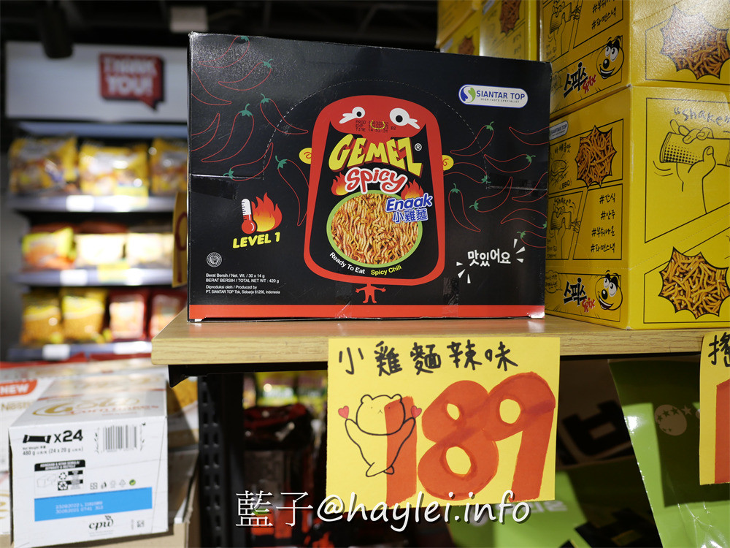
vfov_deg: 46.8
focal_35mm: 30
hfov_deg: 60.0
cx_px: 365
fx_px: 633
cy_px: 274
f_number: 2.2
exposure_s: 1/200
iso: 200
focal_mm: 15
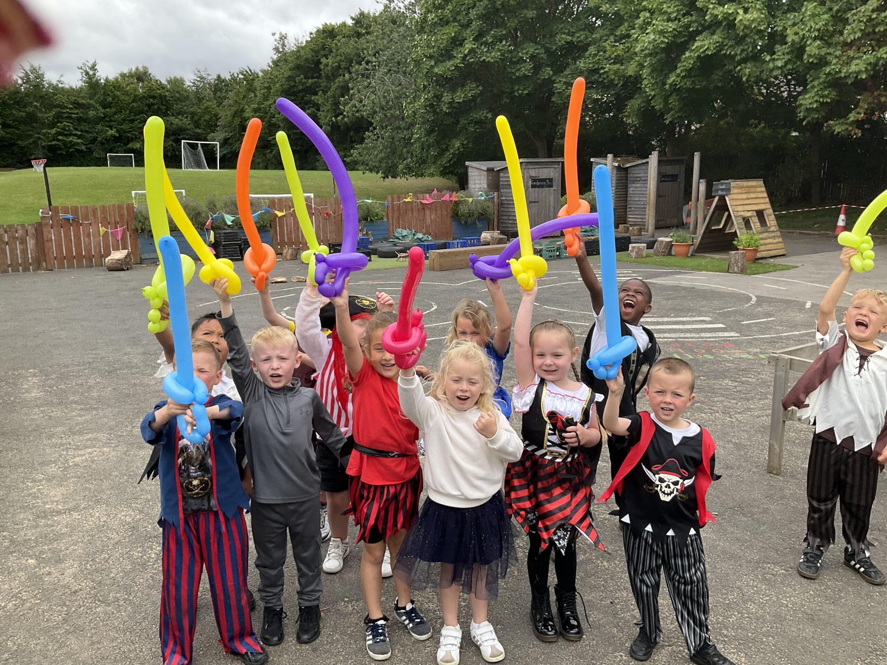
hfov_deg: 61.7
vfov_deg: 48.2
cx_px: 444
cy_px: 332
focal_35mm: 29
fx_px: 743
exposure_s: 1/586
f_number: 1.8
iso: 25
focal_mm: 3
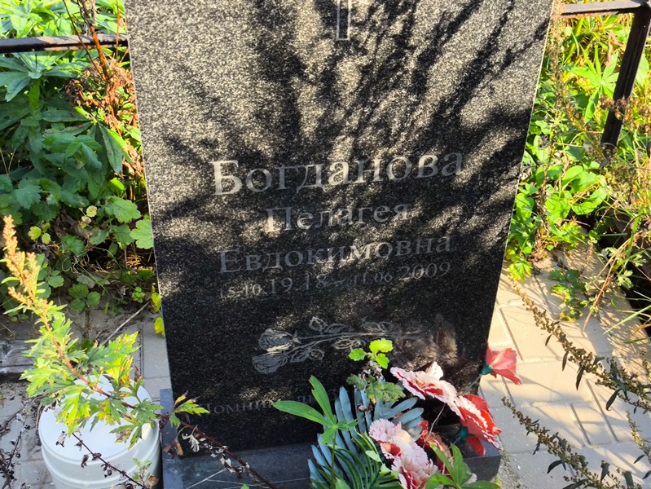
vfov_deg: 29.1
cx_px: 326
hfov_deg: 38.2
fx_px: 941
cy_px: 244
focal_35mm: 50
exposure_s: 1/197
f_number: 1.7
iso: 50
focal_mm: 4.71
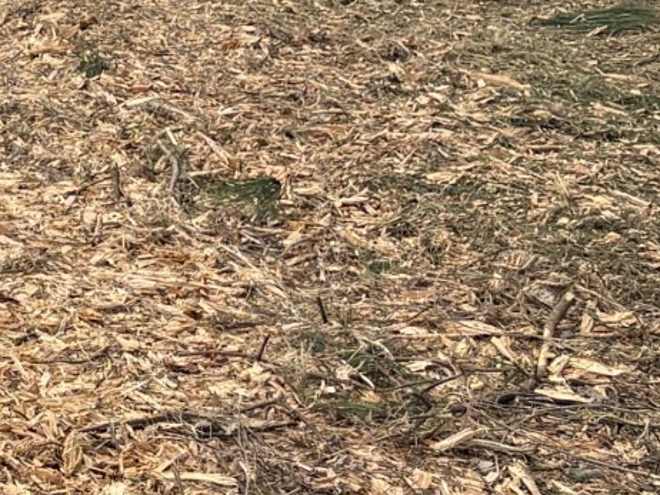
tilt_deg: -3.8
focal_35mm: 135
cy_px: -304
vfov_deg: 10.5
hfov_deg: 12.3
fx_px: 2575
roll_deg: -2.6
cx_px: -786
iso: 50
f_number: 1.6
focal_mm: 5.96
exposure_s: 1/2364
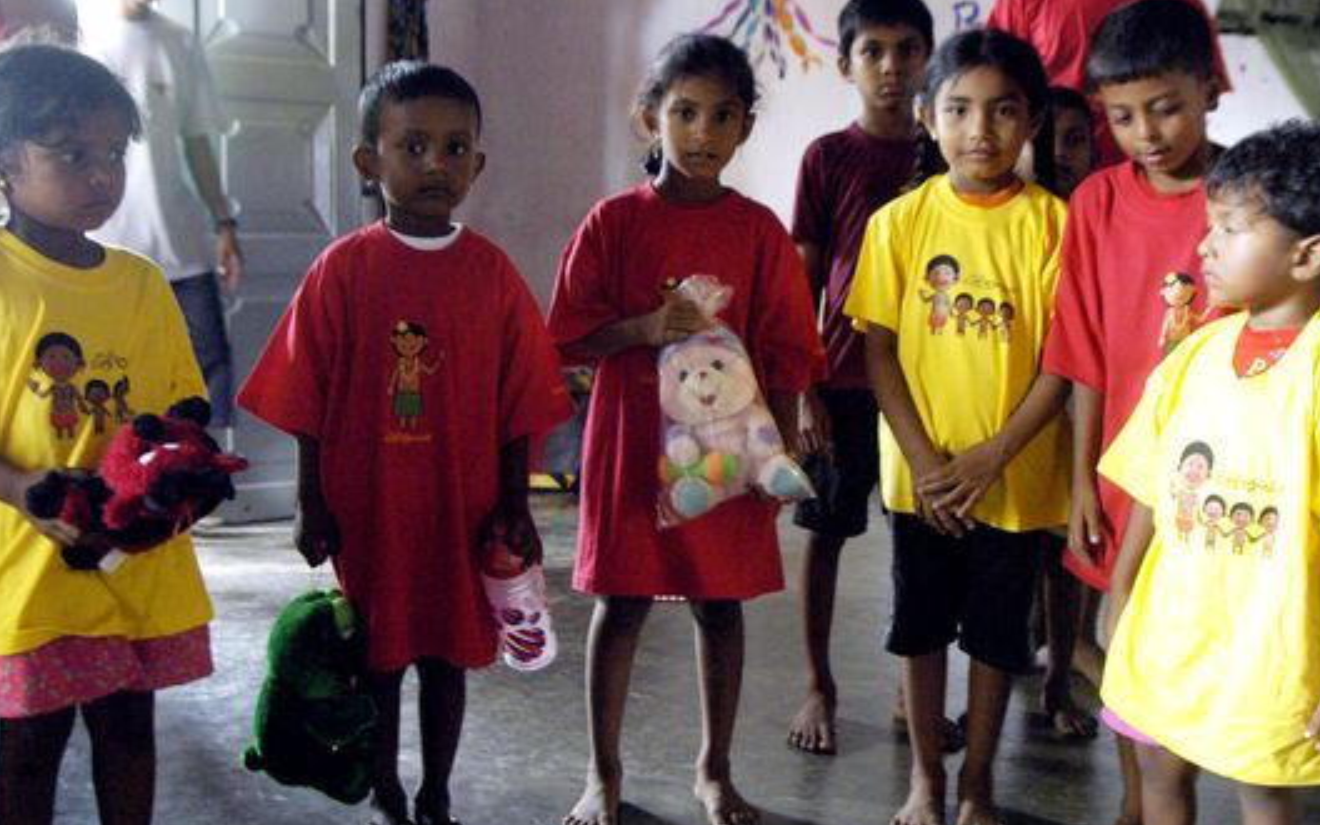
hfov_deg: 52.7
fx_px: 1331
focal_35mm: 37
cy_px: 426
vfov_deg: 34.4
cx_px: 708
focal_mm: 20
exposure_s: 1/40
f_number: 3.5
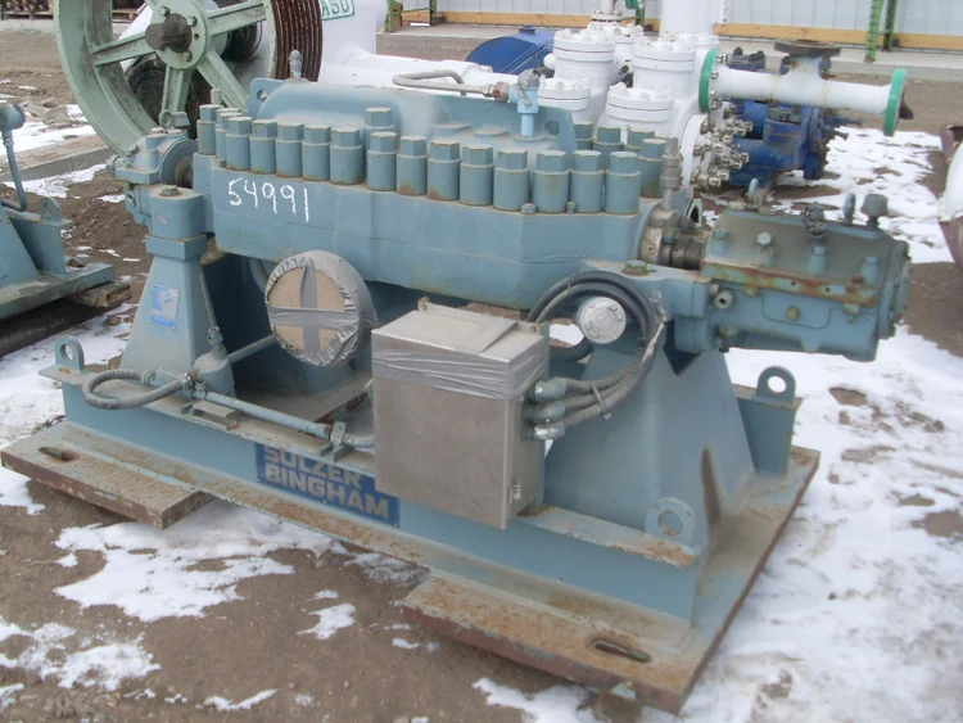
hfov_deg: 49.0
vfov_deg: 37.7
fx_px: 1057
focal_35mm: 38
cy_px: 362
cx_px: 482
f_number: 7.7
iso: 80
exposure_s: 1/125
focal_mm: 6.3
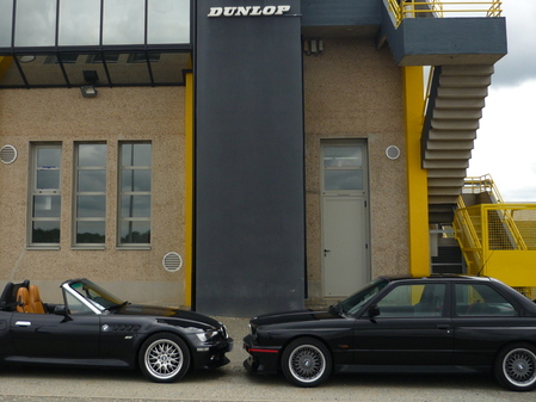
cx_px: 234
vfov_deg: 30.7
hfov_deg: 40.4
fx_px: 728
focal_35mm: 47
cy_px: 132
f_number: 8
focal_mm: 5.5
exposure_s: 1/125
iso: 100
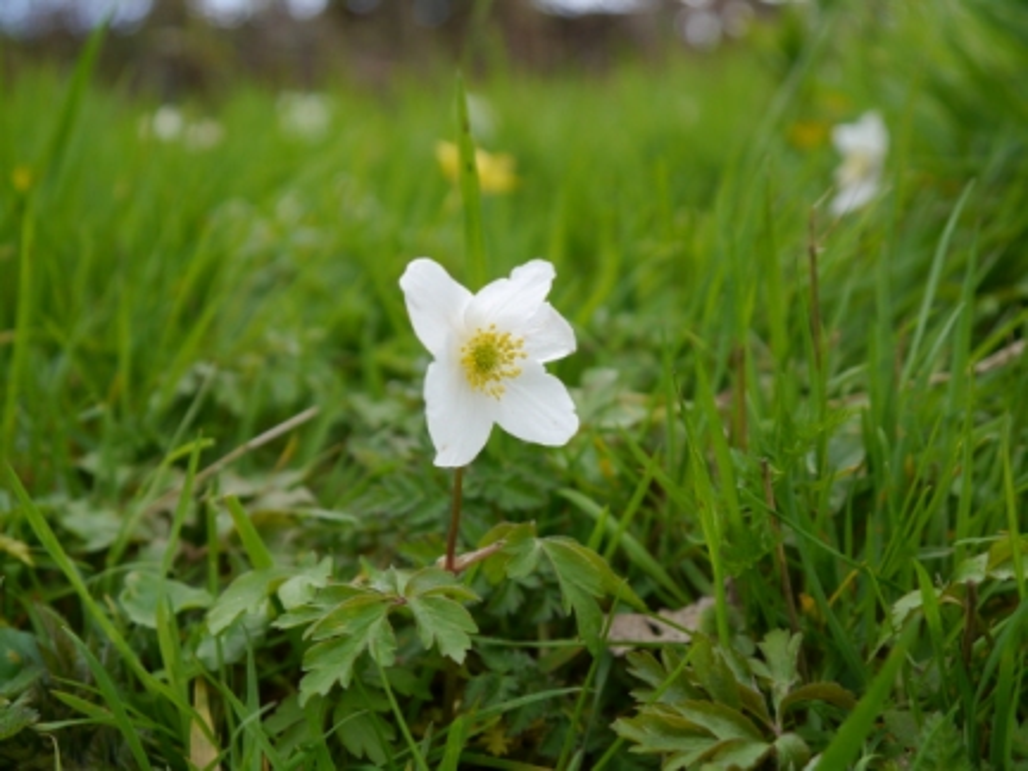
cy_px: 386
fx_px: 1663
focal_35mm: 56
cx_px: 514
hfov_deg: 34.3
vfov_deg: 26.1
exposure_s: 1/320
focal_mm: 28
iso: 160
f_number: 4.8
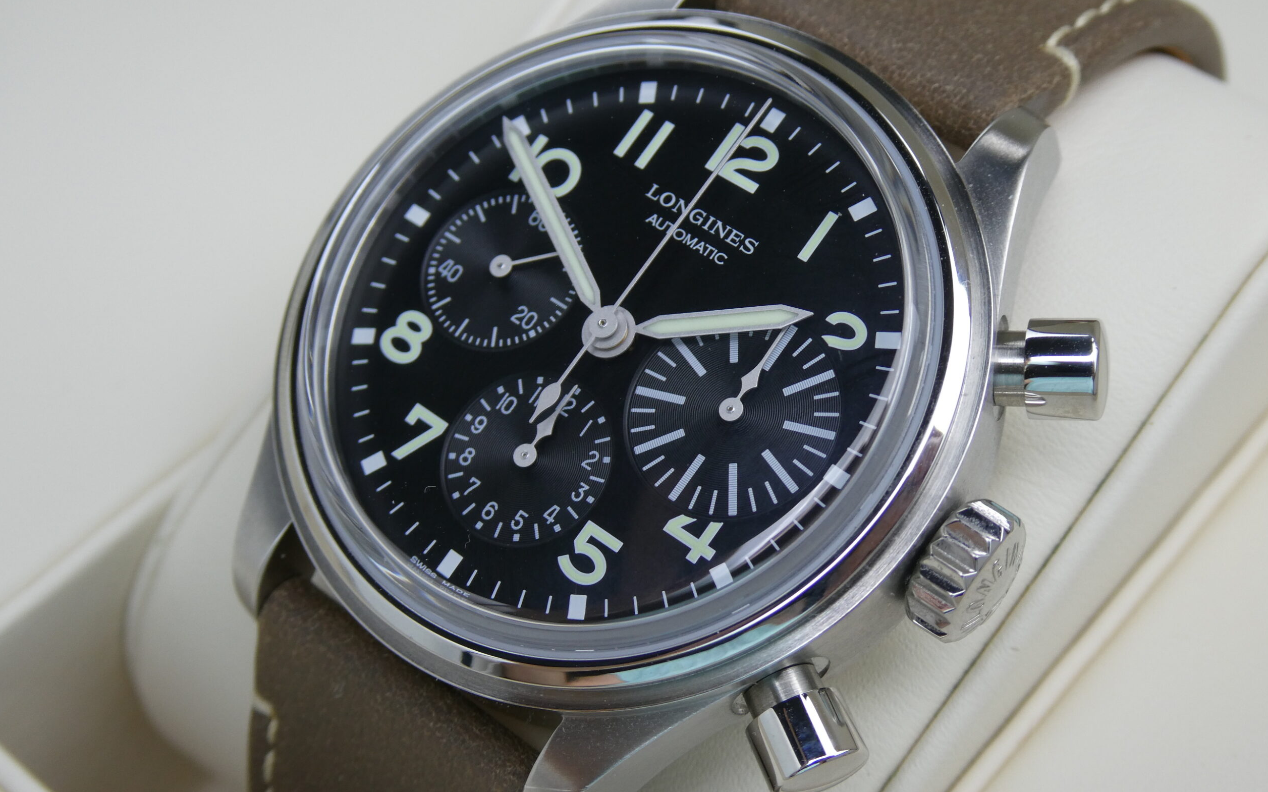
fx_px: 1866
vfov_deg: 24.0
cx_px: 636
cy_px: 429
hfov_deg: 37.5
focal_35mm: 54
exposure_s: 1/80
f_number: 4.1
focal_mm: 9
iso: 100
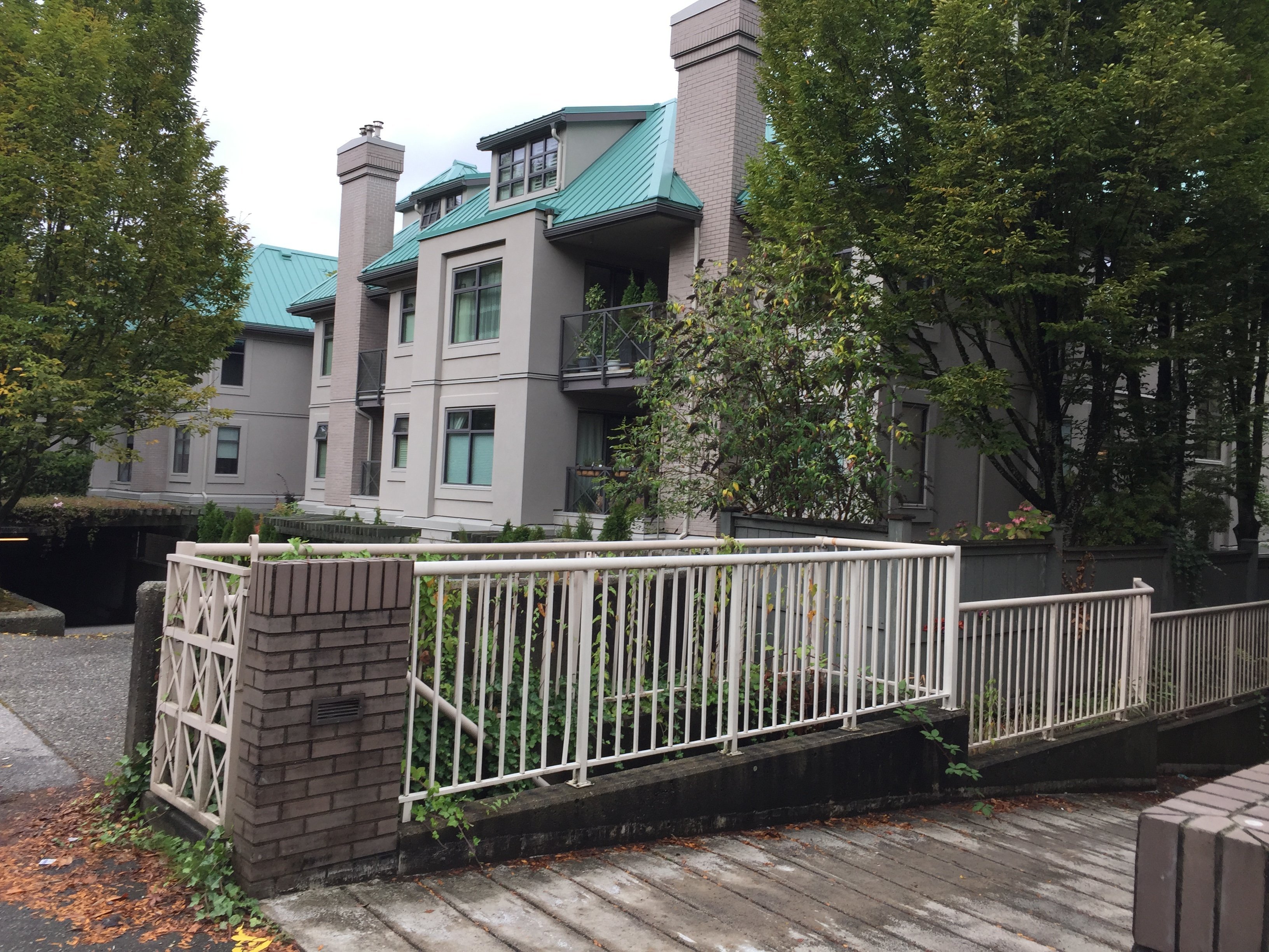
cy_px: 476
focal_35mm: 29
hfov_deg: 61.7
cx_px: 634
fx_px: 1063
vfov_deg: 48.2
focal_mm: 4.15
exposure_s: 1/465
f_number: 2.2
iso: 32
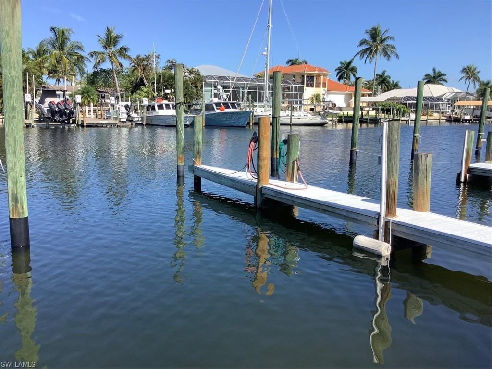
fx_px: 441
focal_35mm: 31
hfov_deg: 58.4
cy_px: 184
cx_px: 246
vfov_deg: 45.4
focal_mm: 3.3
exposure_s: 1/1087
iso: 25
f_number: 2.4
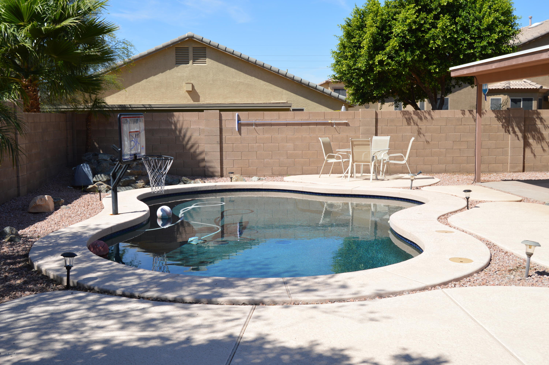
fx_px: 594
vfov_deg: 34.1
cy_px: 182
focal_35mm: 39
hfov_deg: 49.6
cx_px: 274
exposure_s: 1/320
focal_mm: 26
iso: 100
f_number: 9
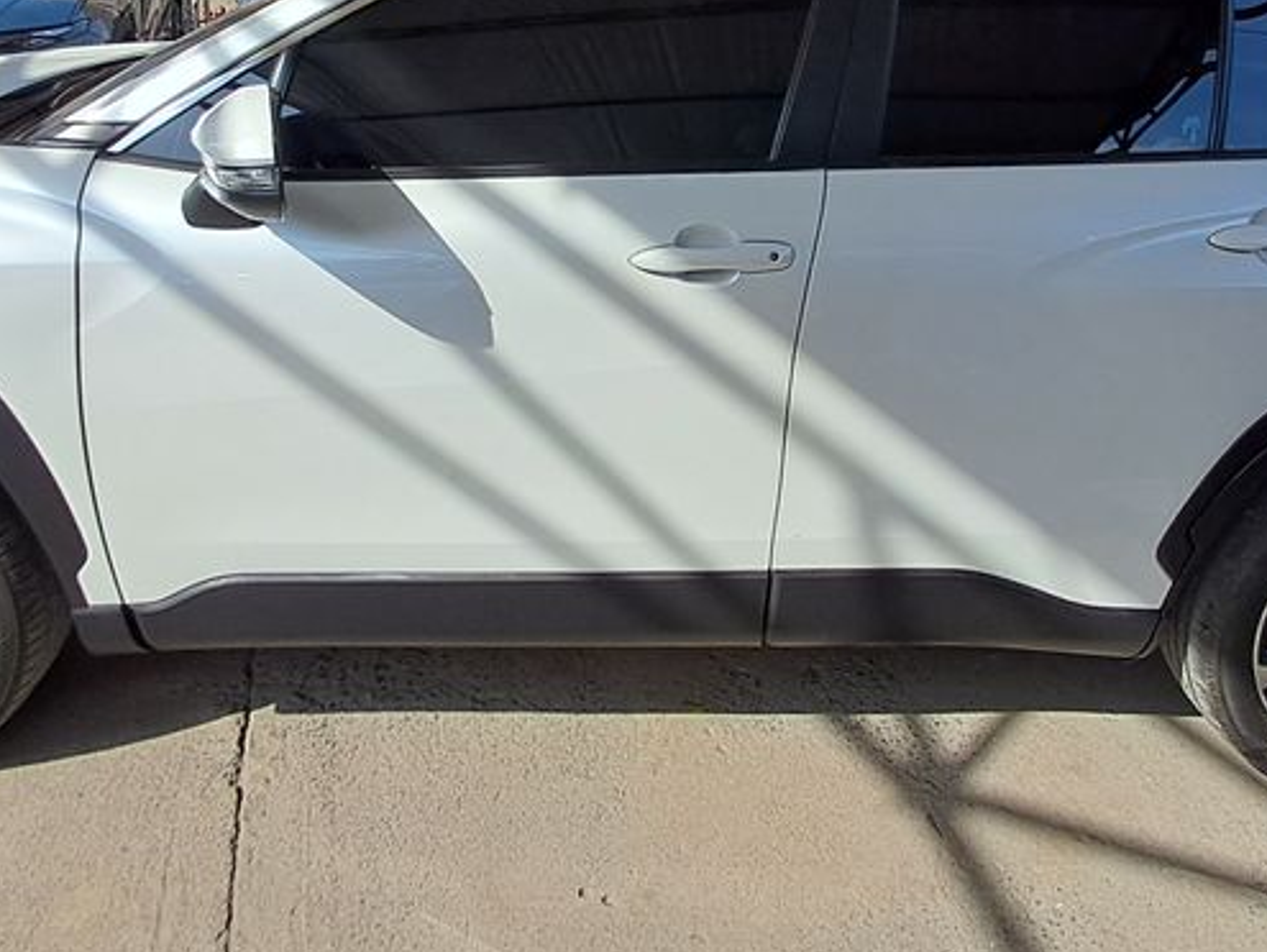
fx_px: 1135
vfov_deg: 43.1
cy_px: 169
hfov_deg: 58.3
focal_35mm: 31
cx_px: 648
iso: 40
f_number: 2.2
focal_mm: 1.64
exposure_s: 1/1319
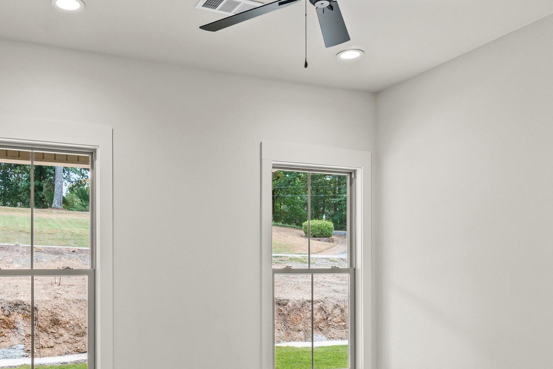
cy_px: 272
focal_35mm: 33
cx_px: 203
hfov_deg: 56.5
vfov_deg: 39.0
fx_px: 507
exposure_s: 1/8
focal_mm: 12
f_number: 9
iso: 250
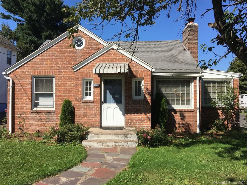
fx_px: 207
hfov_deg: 61.7
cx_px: 124
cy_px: 92
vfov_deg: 48.2
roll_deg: +1.6
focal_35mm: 29
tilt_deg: +2.3
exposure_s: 1/1672
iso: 25
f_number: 2.2
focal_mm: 4.15
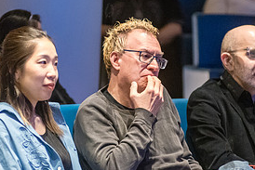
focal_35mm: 423
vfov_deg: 3.3
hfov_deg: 4.9
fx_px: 2998
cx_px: 109
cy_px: 107
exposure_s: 1/160
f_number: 3.5
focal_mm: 200
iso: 6400
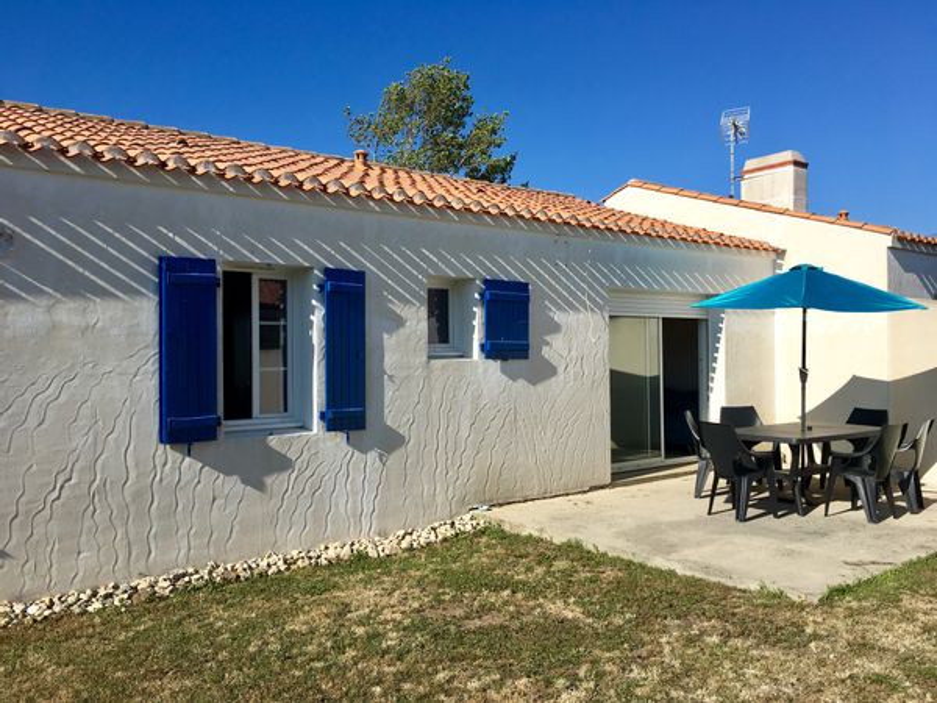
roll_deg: +0.3
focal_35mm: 29
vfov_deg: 48.2
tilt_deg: +1.0
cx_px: 468
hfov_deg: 61.7
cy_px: 352
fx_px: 785
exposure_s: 1/2959
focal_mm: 4.15
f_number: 2.2
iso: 25
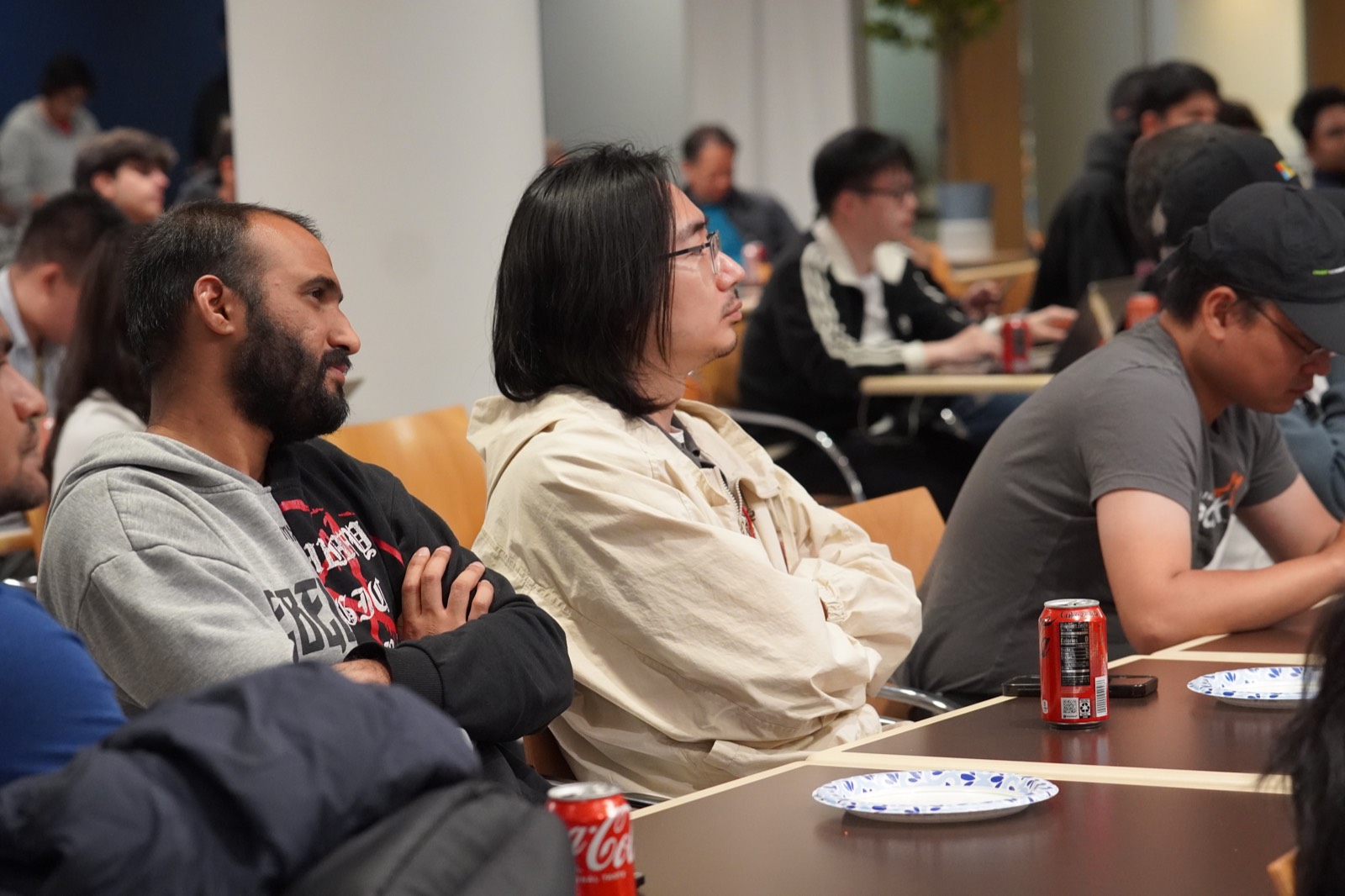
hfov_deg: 18.2
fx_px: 4202
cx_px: 672
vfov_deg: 12.2
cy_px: 448
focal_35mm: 112
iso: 3200
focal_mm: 75
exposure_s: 1/160
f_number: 4
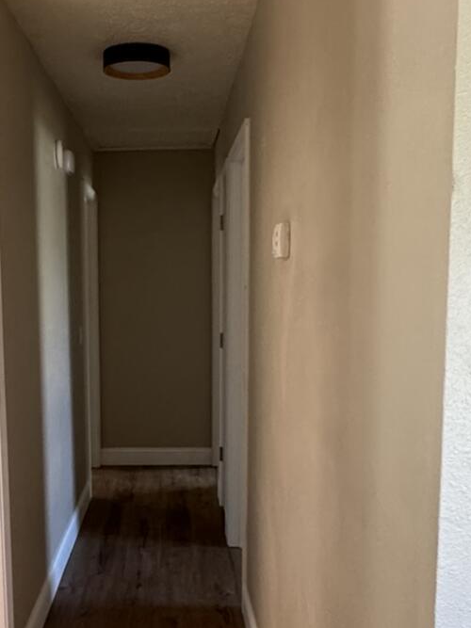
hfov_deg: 34.0
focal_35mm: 42
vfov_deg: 44.6
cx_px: 149
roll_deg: +1.3
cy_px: 374
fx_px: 762
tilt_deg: -7.3
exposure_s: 1/99
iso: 320
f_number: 2.2
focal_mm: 2.22
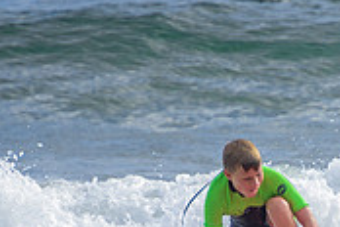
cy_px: 250
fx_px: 15403
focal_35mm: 1631
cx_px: 355
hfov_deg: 1.3
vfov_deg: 0.8
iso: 160
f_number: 5.6
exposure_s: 1/1600
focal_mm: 400
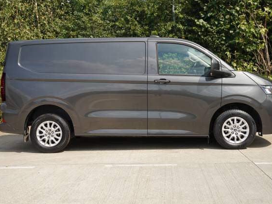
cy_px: 101
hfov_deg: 41.7
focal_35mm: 45
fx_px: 357
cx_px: 138
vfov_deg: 31.9
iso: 100
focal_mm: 41.4
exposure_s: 1/200
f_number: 4.5
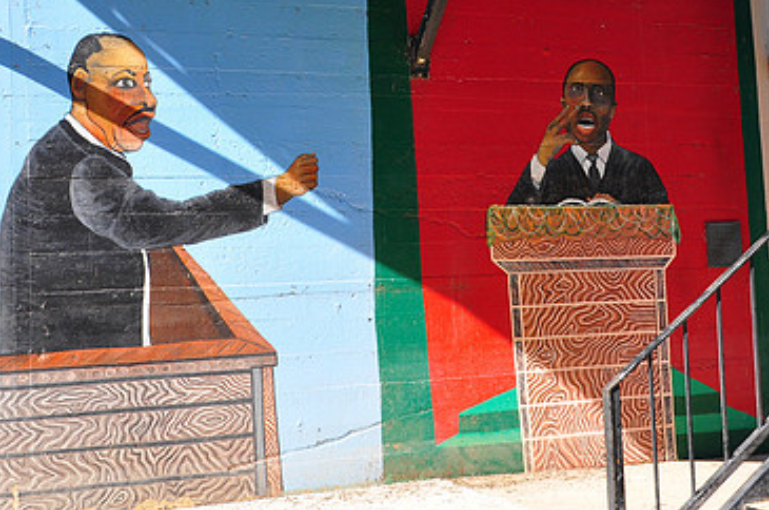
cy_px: 155
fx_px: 1322
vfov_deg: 21.7
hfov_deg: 32.4
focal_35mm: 62
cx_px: 447
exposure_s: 1/125
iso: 250
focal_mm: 26
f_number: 13
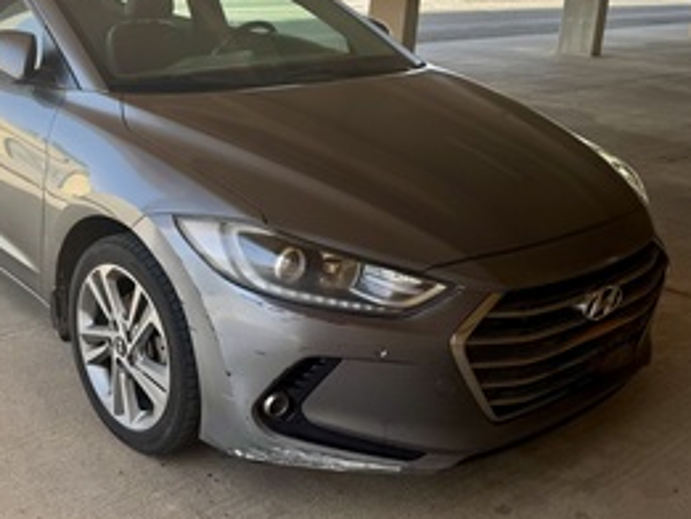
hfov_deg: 43.0
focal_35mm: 42
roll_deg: -1.8
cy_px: 181
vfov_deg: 34.1
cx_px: 150
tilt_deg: -16.7
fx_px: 839
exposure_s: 1/1488
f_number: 1.78
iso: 80
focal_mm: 6.76
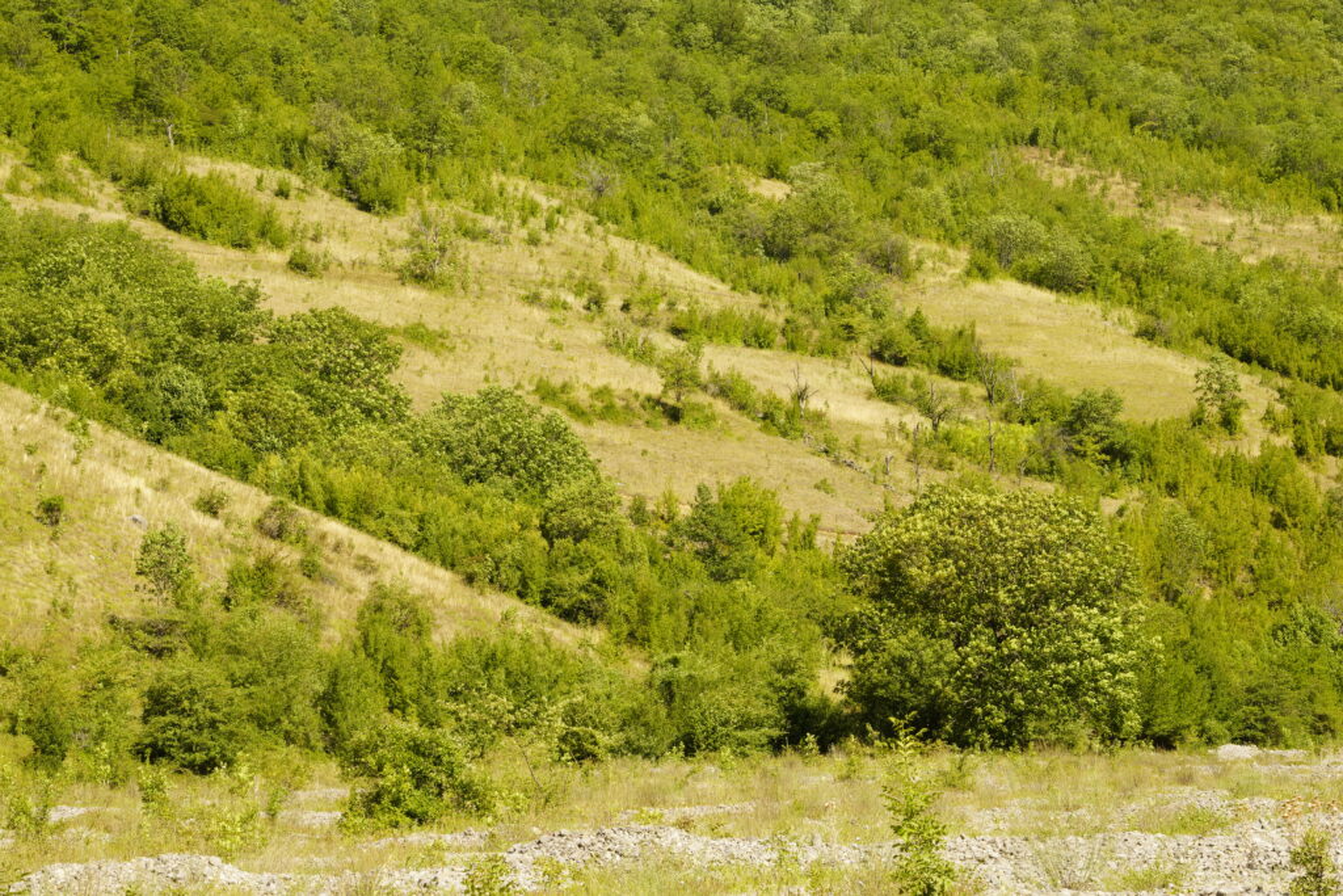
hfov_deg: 23.1
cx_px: 672
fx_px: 3283
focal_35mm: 88
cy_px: 448
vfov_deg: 15.5
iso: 100
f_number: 11
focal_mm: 59
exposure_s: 1/60
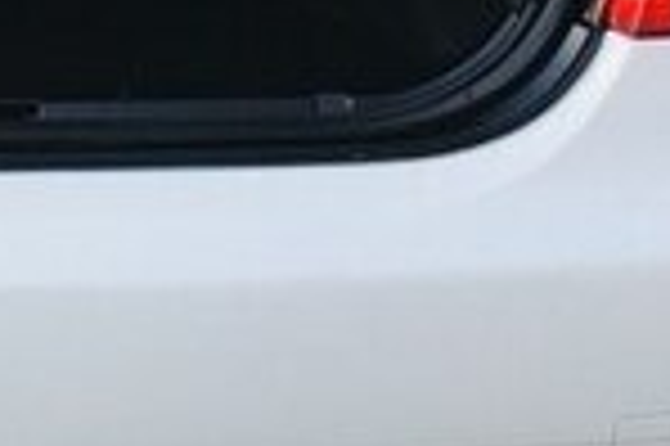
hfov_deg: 14.8
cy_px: -336
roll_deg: +0.8
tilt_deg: -13.3
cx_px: -126
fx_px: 2491
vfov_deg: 9.7
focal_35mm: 134
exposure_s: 1/50
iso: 32
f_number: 2.2
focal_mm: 4.15
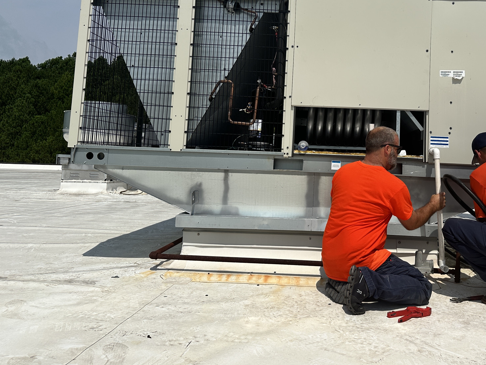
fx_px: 463
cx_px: 330
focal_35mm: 33
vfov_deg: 42.3
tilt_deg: +6.3
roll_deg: -2.3
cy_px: 119
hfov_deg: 54.1
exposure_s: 1/13699
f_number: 1.78
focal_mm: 6.86
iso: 80
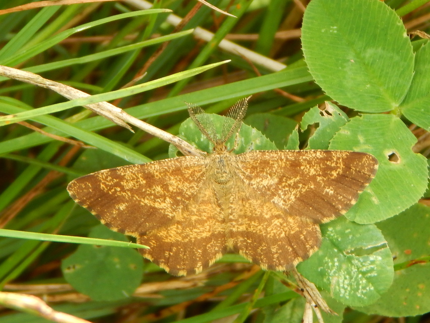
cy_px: 162
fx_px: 3106
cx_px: 215
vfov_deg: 5.9
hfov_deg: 7.9
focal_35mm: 250
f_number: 5.6
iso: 125
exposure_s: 1/80
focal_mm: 44.9
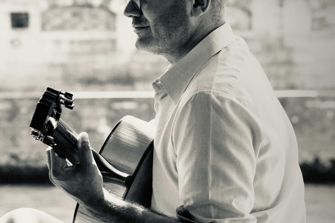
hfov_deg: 13.0
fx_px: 1414
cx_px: -105
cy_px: 127
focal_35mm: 152
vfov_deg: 9.0
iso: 250
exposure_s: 1/500
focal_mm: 55
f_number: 4
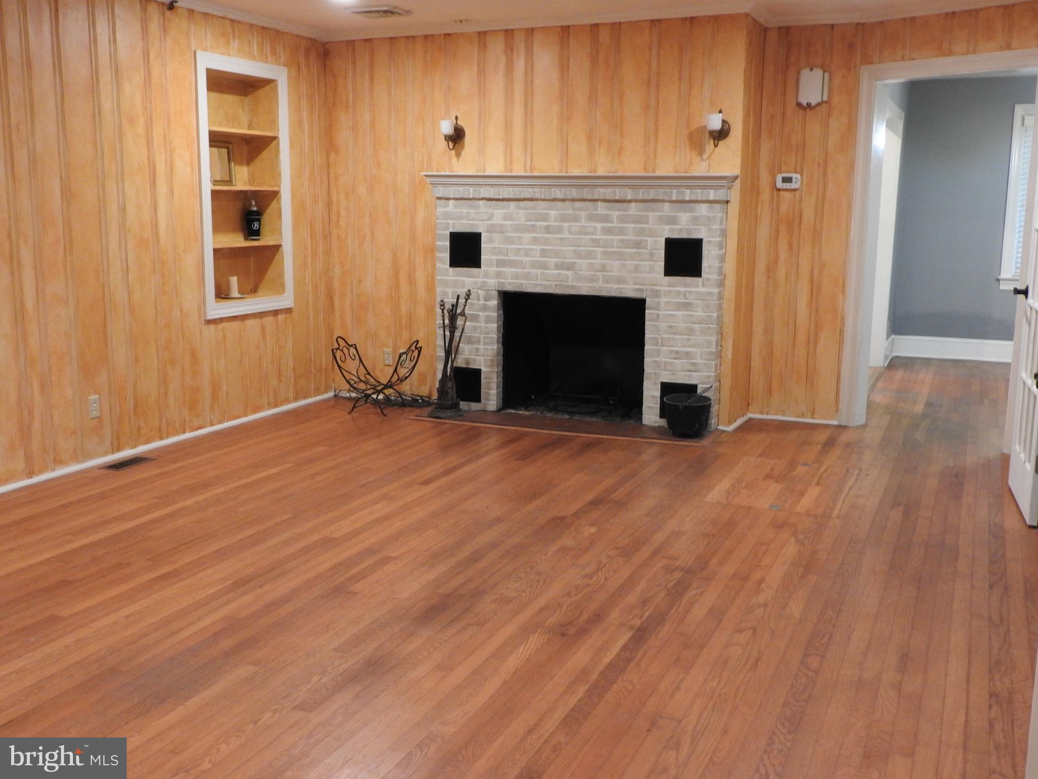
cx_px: 519
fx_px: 1050
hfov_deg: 52.6
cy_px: 390
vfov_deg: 40.7
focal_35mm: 35
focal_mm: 6.3
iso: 400
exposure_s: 1/13
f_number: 3.8
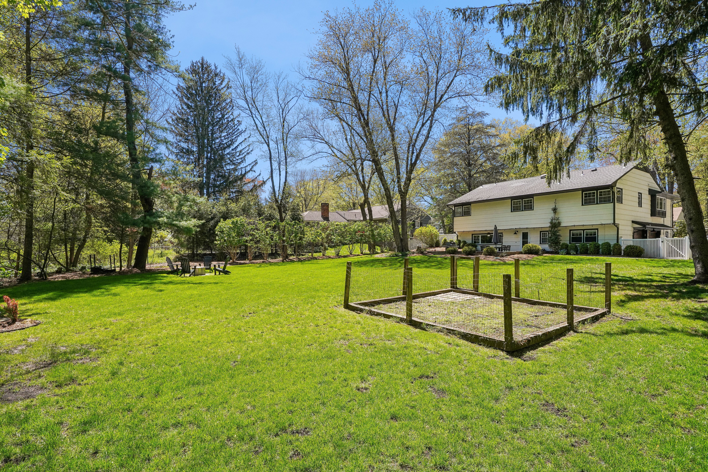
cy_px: 236
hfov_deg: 90.0
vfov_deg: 67.4
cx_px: 354
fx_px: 354
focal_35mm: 18
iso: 400
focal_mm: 18
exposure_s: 1/400
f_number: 8
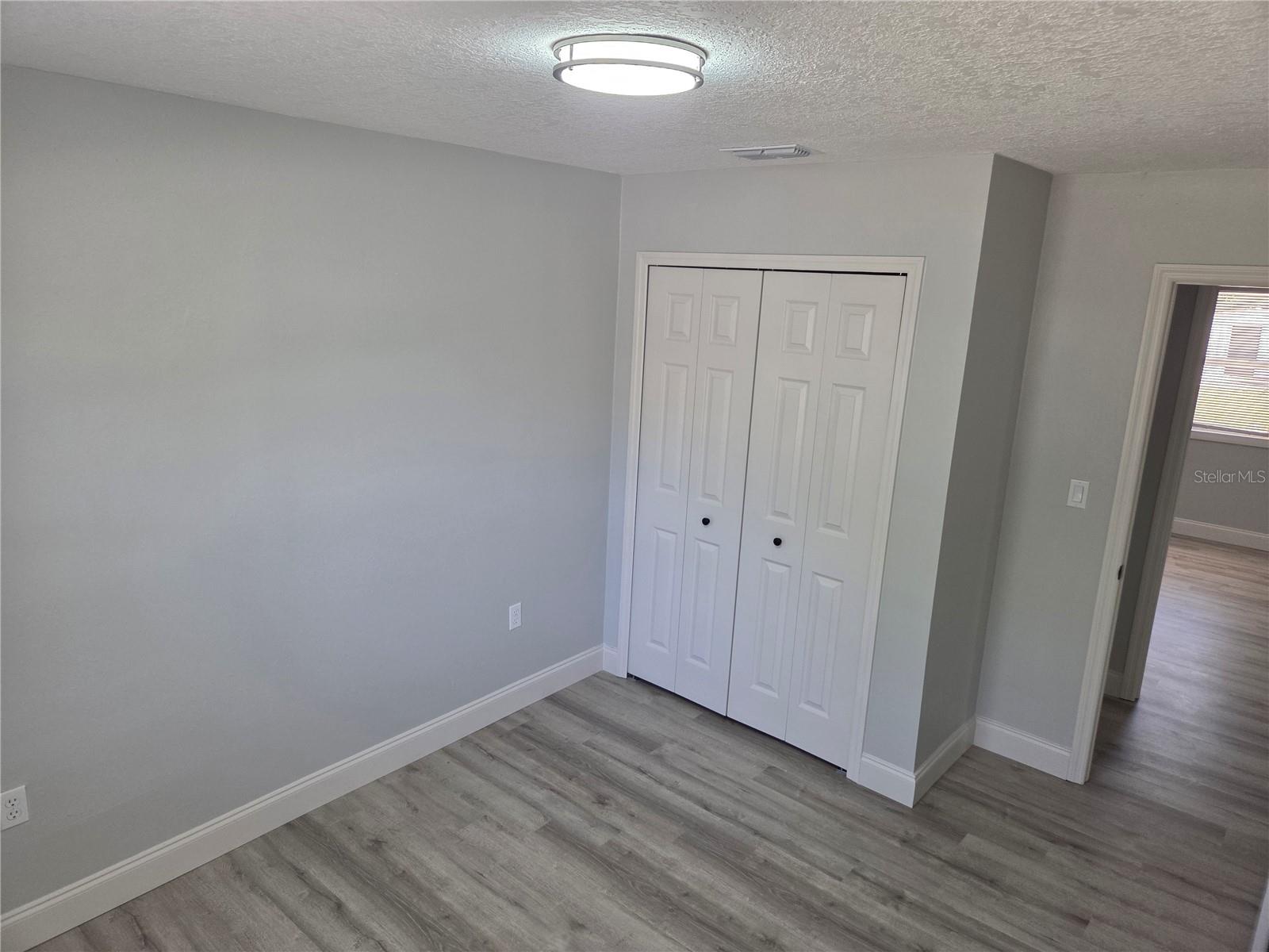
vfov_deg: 58.9
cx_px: 634
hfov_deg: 73.9
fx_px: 843
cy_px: 476
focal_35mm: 23
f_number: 1.8
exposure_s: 1/120
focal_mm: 5.4
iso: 125
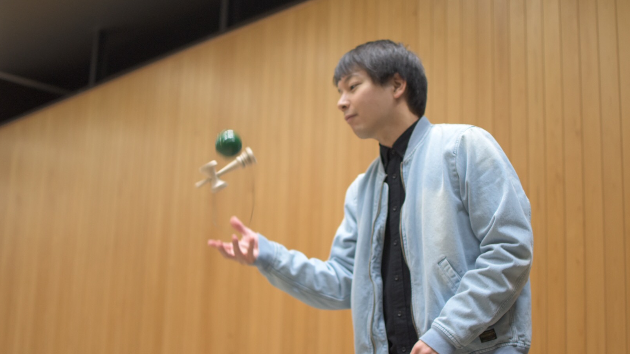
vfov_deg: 21.6
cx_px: 315
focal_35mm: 56
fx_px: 928
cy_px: 198
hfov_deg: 37.5
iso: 1600
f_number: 2
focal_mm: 35
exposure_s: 1/125
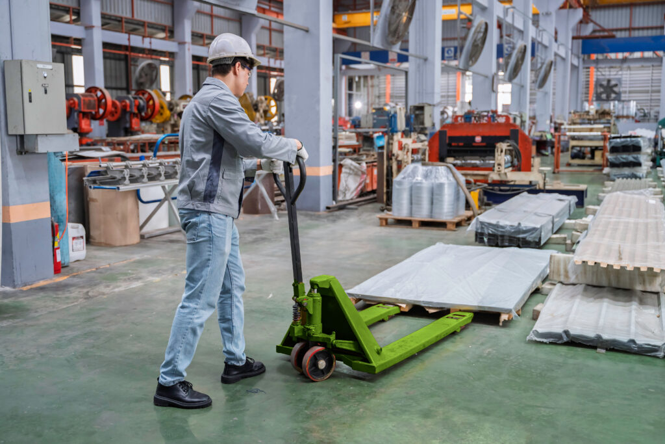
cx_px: 332
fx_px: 702
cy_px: 222
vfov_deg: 35.1
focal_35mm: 38
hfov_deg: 50.7
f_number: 2.8
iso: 500
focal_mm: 38
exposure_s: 1/125
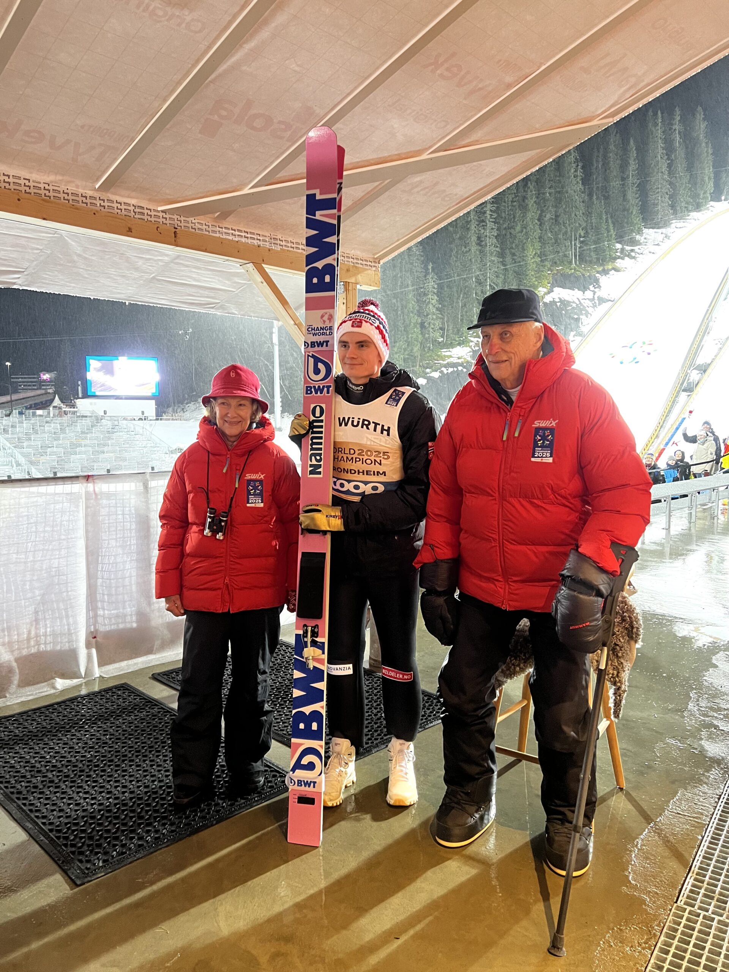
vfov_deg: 67.3
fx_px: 730
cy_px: 486
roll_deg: +1.8
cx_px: 364
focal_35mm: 26
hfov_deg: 53.1
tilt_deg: -0.3
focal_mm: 5.7
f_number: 1.5
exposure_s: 1/50
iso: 250
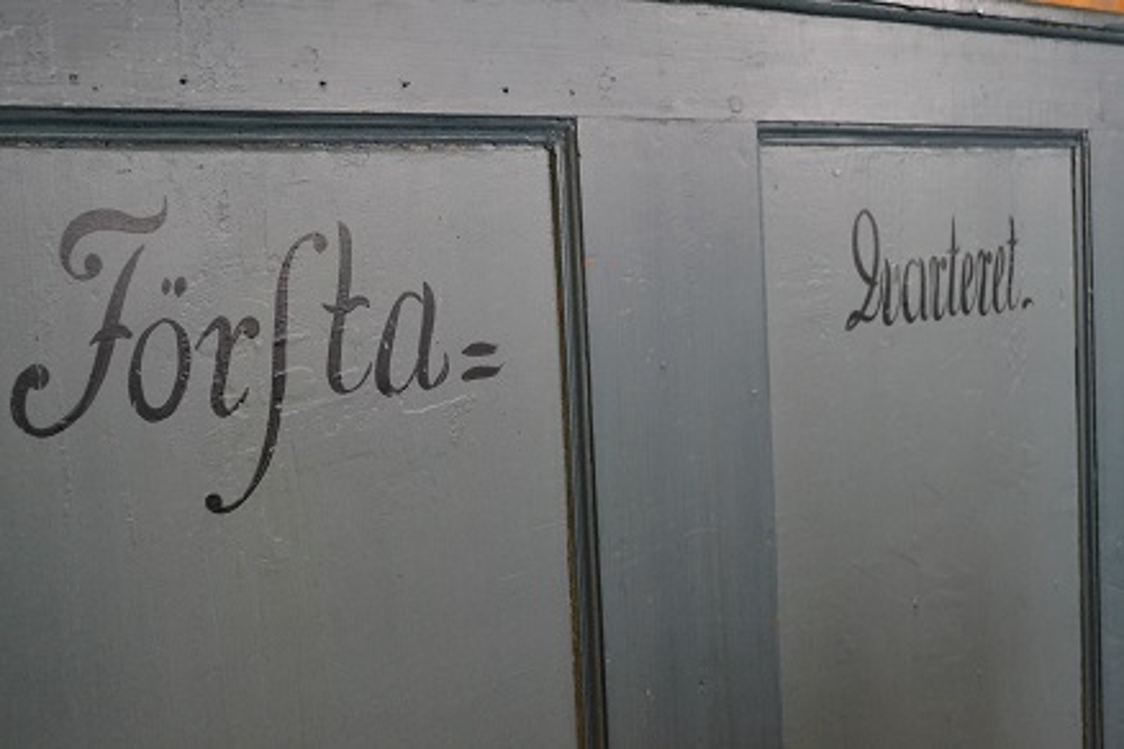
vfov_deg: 25.1
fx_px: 1686
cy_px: 374
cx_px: 562
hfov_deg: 36.9
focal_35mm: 54
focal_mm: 36
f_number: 5
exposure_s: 1/60
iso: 3200
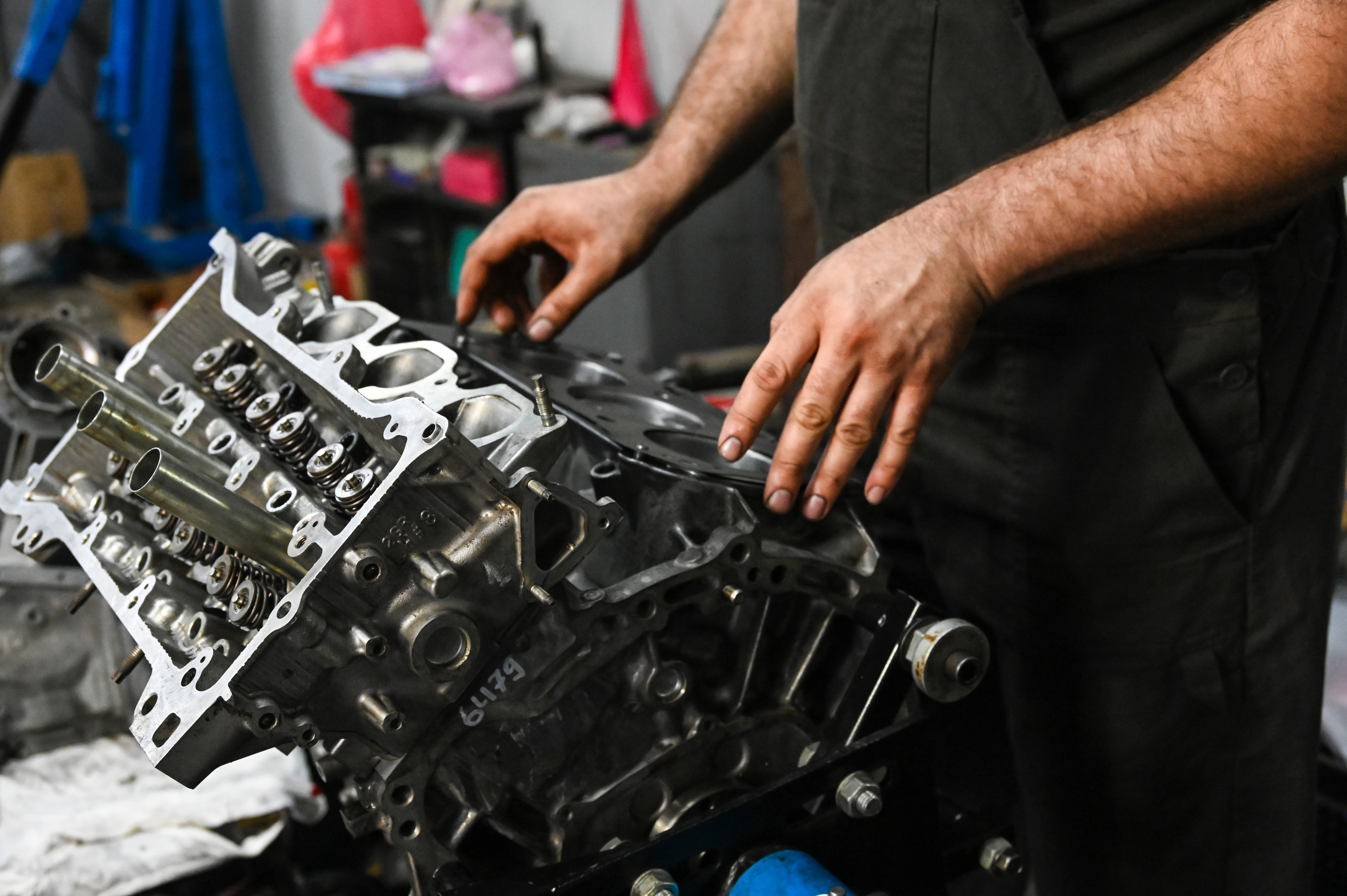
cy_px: 448
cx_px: 674
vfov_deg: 27.5
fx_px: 1832
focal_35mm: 49
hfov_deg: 40.4
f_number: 5.6
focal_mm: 49
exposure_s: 1/250
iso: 8000
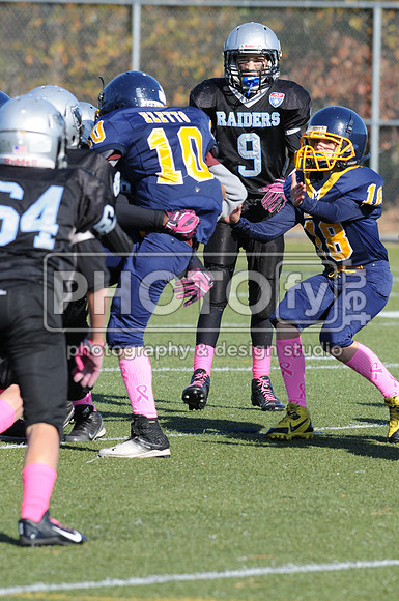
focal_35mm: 450
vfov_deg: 4.6
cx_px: 200
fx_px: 7503
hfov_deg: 3.0
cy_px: 300
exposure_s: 1/500
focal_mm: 300
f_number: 7.1
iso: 200
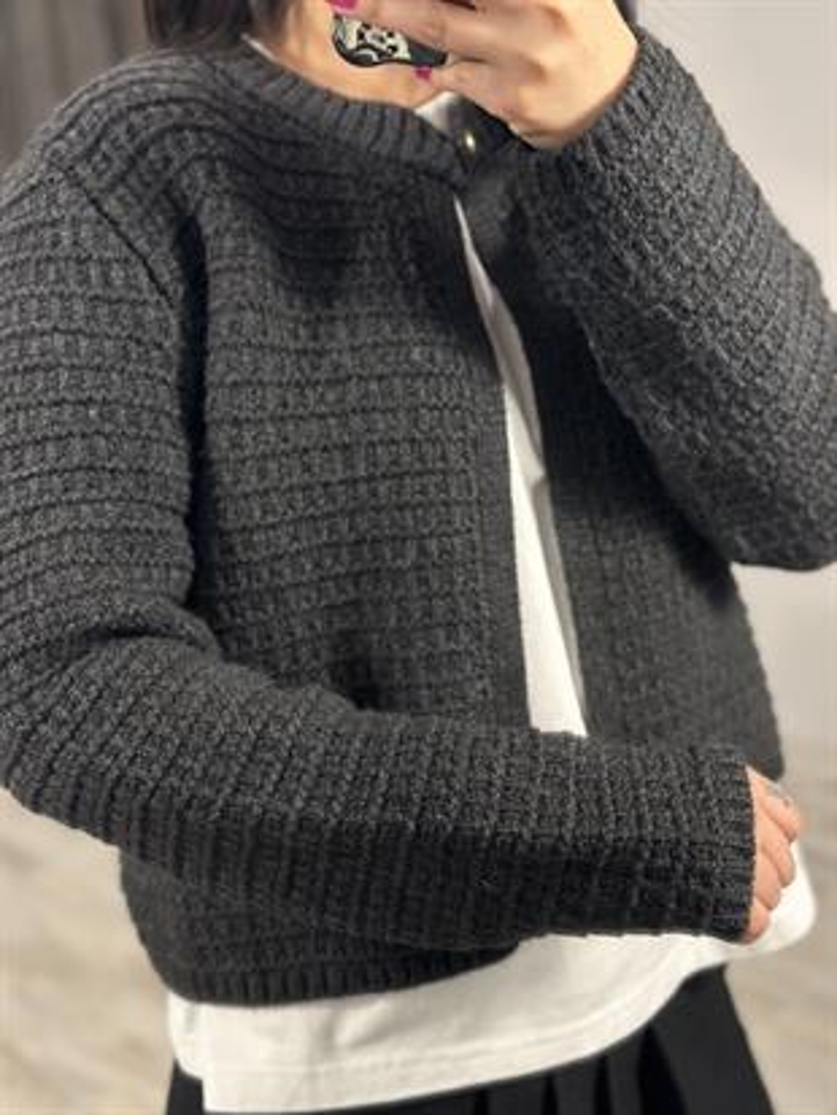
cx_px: 418
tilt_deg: -37.1
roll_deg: +4.9
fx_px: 1547
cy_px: 558
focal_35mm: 48
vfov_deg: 39.6
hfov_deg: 30.3
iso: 125
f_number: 1.78
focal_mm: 6.86
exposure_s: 1/50
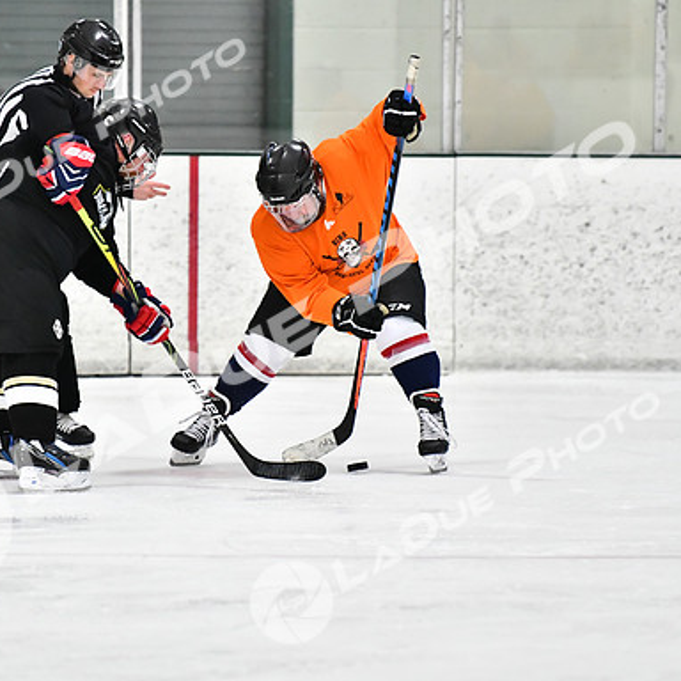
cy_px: 341
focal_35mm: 385
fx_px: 8569
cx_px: 247
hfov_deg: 4.6
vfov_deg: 4.6
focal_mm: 200
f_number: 2.8
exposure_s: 1/1250
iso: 5000
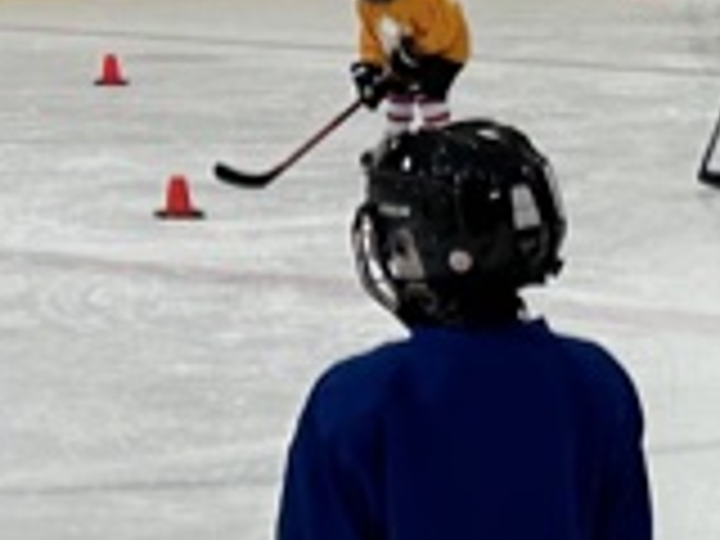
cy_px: 466
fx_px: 3682
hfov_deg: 10.5
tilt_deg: -10.0
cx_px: 1325
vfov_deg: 8.4
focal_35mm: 177
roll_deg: +0.5
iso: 80
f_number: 1.78
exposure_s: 1/120
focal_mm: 6.86
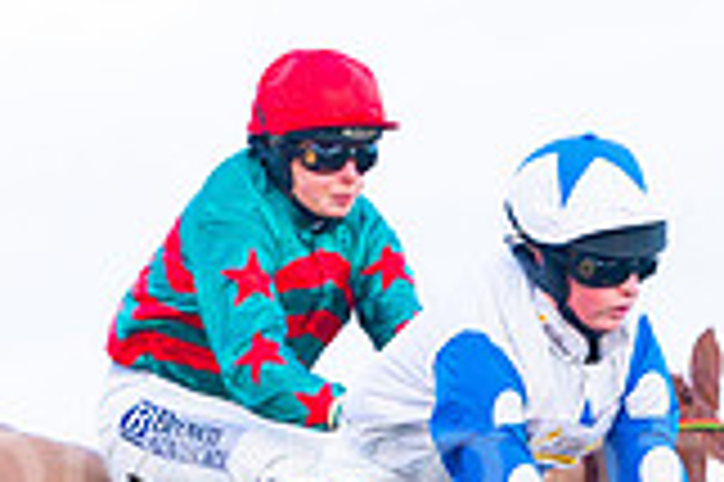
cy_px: 464
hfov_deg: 3.9
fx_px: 10688
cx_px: 121
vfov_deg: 2.6
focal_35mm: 532
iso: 1250
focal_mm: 110
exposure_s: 1/1000
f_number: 3.5
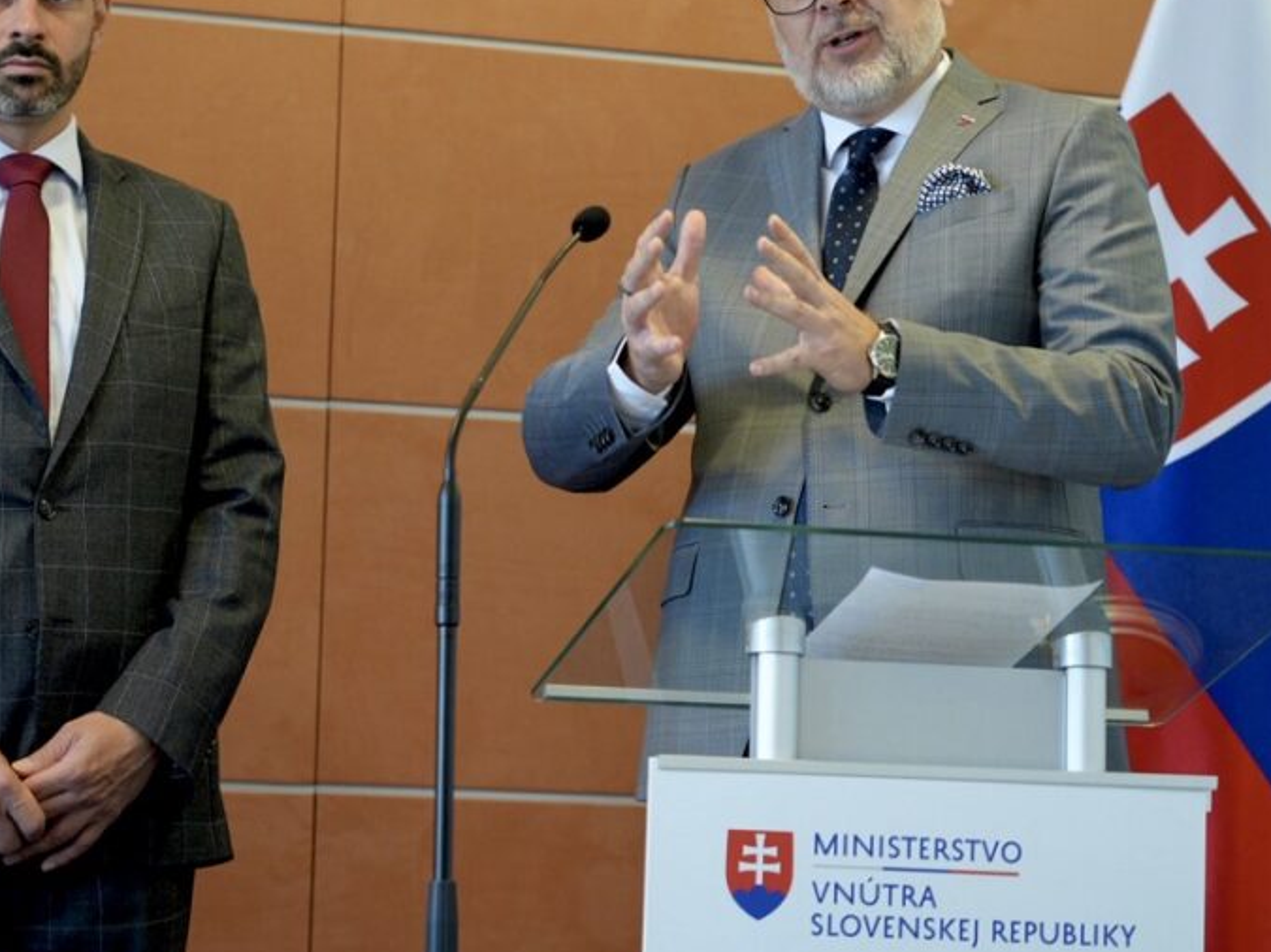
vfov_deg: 13.7
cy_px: 329
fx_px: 3965
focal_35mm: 108
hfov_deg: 18.2
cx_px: 495
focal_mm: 74
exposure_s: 1/160
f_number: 4
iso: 1600
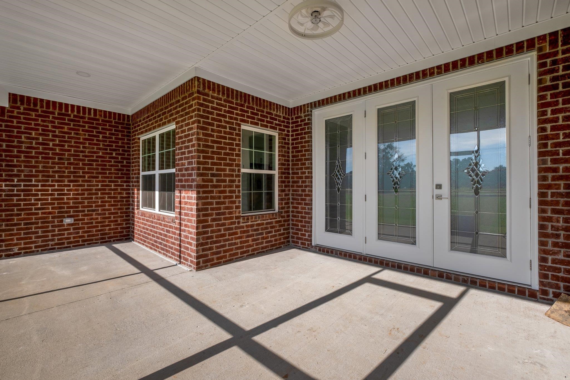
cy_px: 190
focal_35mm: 15
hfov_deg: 100.4
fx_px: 237
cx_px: 285
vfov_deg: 77.3
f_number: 8
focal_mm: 10
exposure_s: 1/550
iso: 250
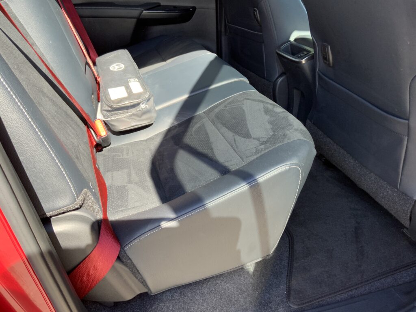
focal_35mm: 29
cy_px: 156
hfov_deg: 61.7
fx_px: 349
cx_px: 208
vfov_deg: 48.2
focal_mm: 3
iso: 20
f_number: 1.8
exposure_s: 1/122
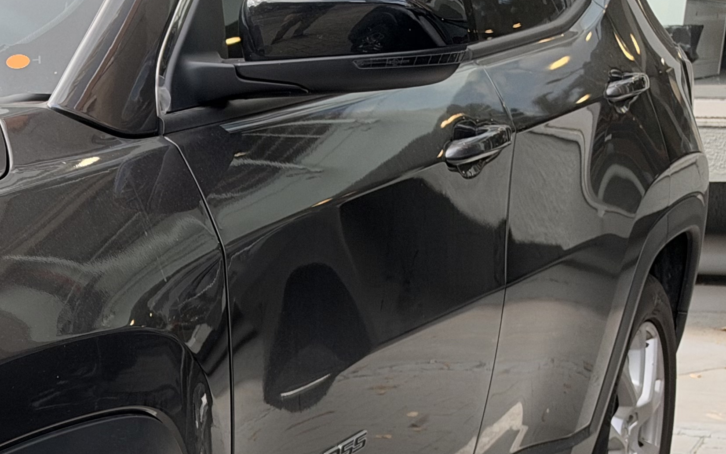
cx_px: -405
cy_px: 535
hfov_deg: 19.9
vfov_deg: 14.4
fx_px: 1741
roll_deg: -0.2
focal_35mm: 88
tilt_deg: -14.5
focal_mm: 6.93
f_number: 1.8
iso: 80
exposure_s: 1/631
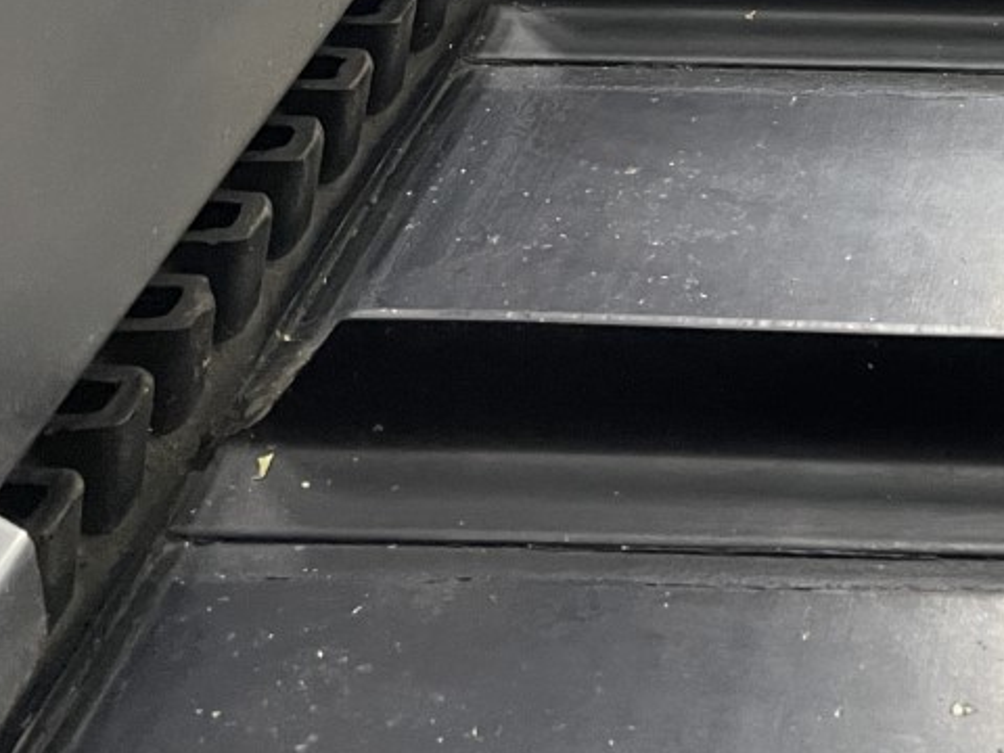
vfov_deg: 17.7
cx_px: 1305
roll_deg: -2.0
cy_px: -236
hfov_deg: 22.4
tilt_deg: +16.1
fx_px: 2262
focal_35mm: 78
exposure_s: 1/50
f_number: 1.6
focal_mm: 4.2
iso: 400
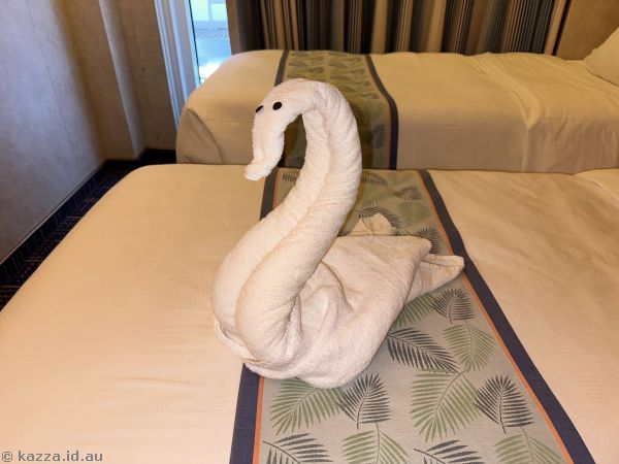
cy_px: 232
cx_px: 310
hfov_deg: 71.6
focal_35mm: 24
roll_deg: -0.5
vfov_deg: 56.8
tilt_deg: -32.8
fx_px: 429
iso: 50
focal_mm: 6.86
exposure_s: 1/53
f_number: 1.78
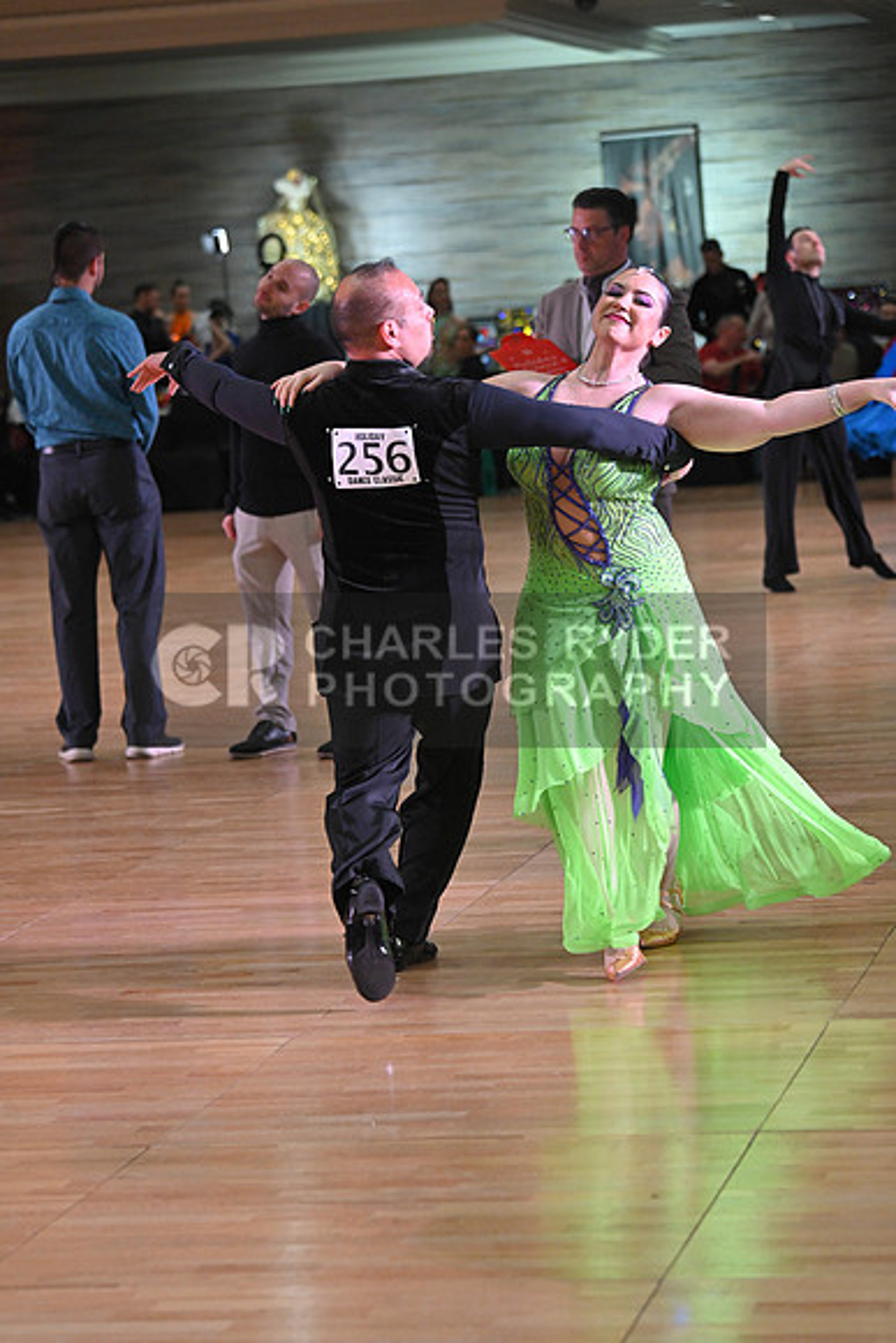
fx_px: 4477
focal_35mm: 120
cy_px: 672
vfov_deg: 17.1
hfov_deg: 11.4
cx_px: 448
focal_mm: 120
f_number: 5
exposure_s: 1/320
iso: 2500
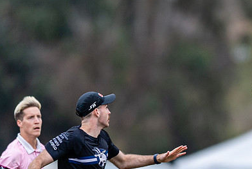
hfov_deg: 1.3
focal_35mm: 1567
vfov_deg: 0.9
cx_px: 313
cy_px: 154
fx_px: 10977
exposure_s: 1/1250
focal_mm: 400
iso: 250
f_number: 2.8
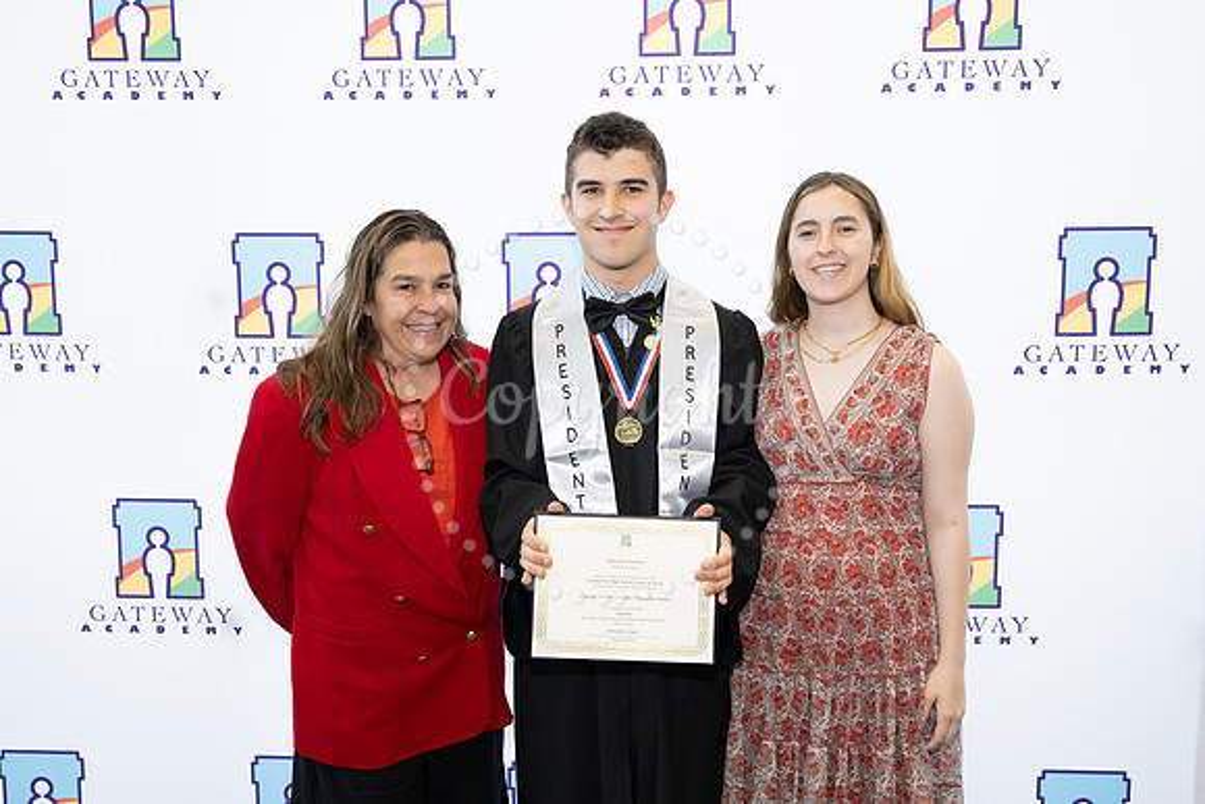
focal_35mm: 32
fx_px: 1083
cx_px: 649
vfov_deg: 40.7
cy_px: 402
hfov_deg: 58.1
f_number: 5.6
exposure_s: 1/200
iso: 800
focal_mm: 30
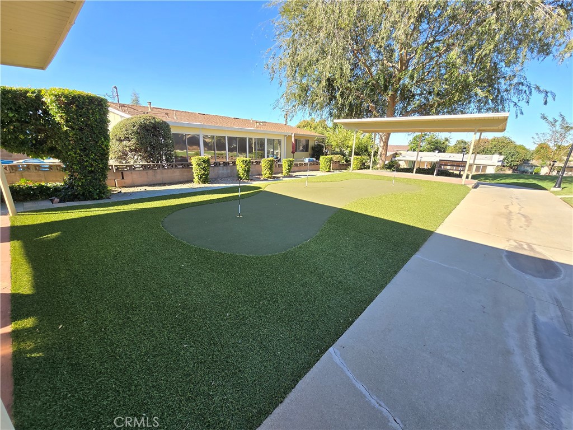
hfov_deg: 106.2
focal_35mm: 13
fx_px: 215
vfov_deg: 89.9
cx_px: 286
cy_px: 215
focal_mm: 2.2
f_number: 2.2
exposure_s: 1/545
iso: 50
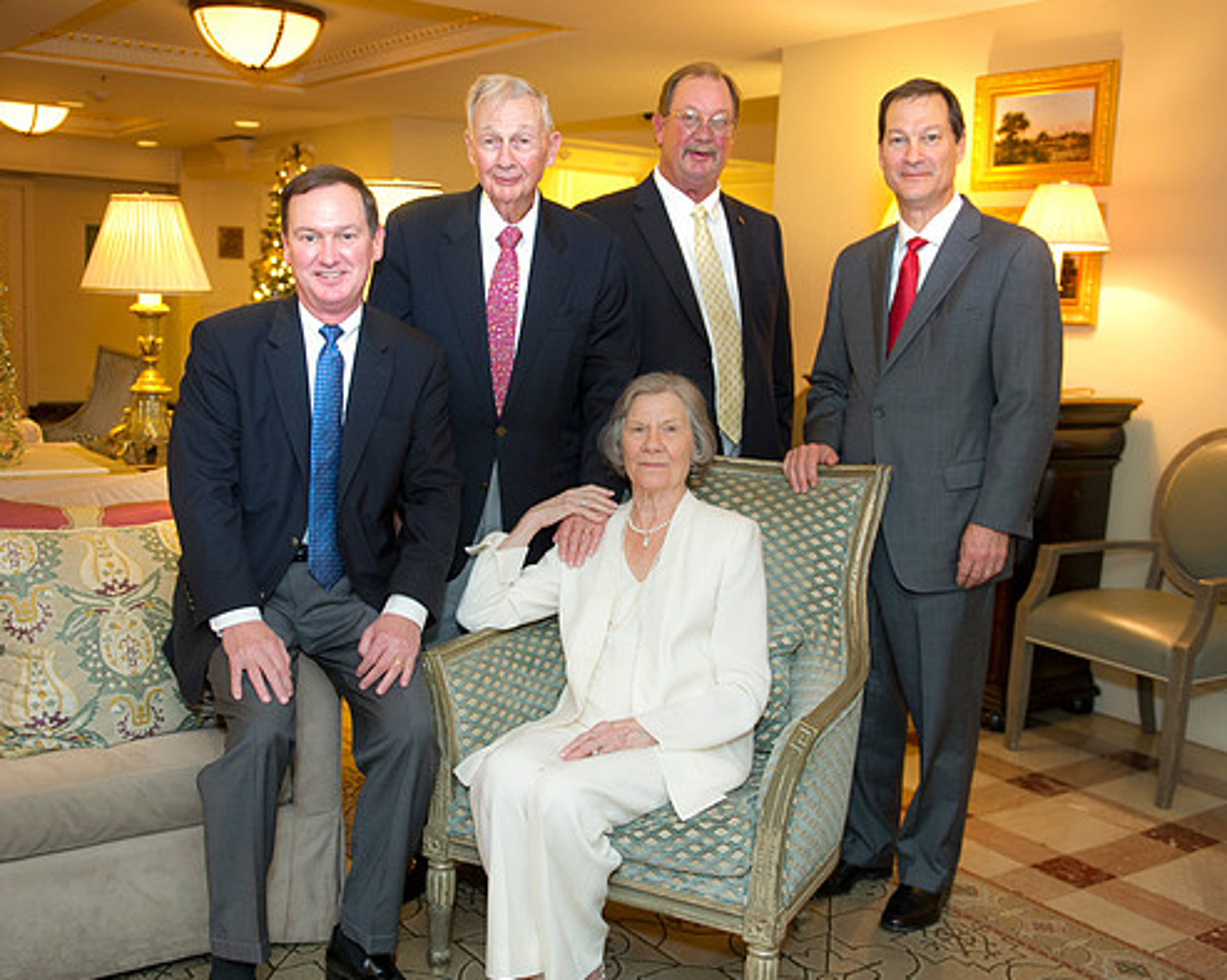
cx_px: 586
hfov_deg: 46.8
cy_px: 520
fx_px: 1416
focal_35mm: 39
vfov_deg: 38.2
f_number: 3.2
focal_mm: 29
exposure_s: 1/60
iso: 1250
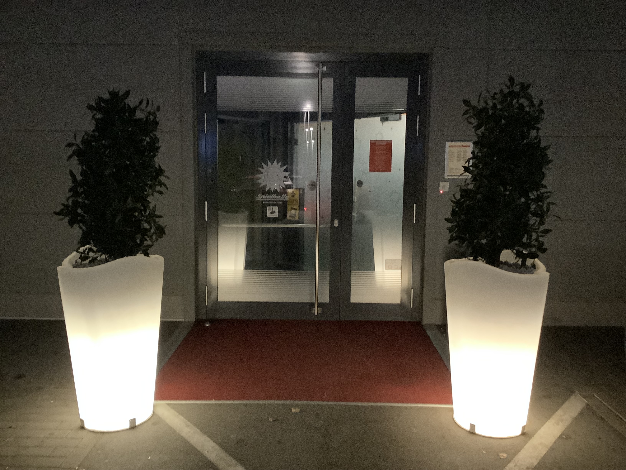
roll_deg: -1.0
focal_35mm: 31
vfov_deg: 45.4
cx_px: 313
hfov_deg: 58.4
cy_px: 235
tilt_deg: -5.4
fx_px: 561
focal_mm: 3.3
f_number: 2.4
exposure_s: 1/17
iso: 640
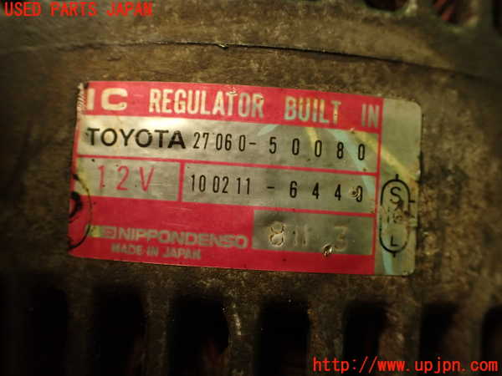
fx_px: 464
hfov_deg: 56.8
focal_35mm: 32
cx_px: 251
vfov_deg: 44.2
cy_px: 188
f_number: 2.4
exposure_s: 1/30
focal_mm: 5.79
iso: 320
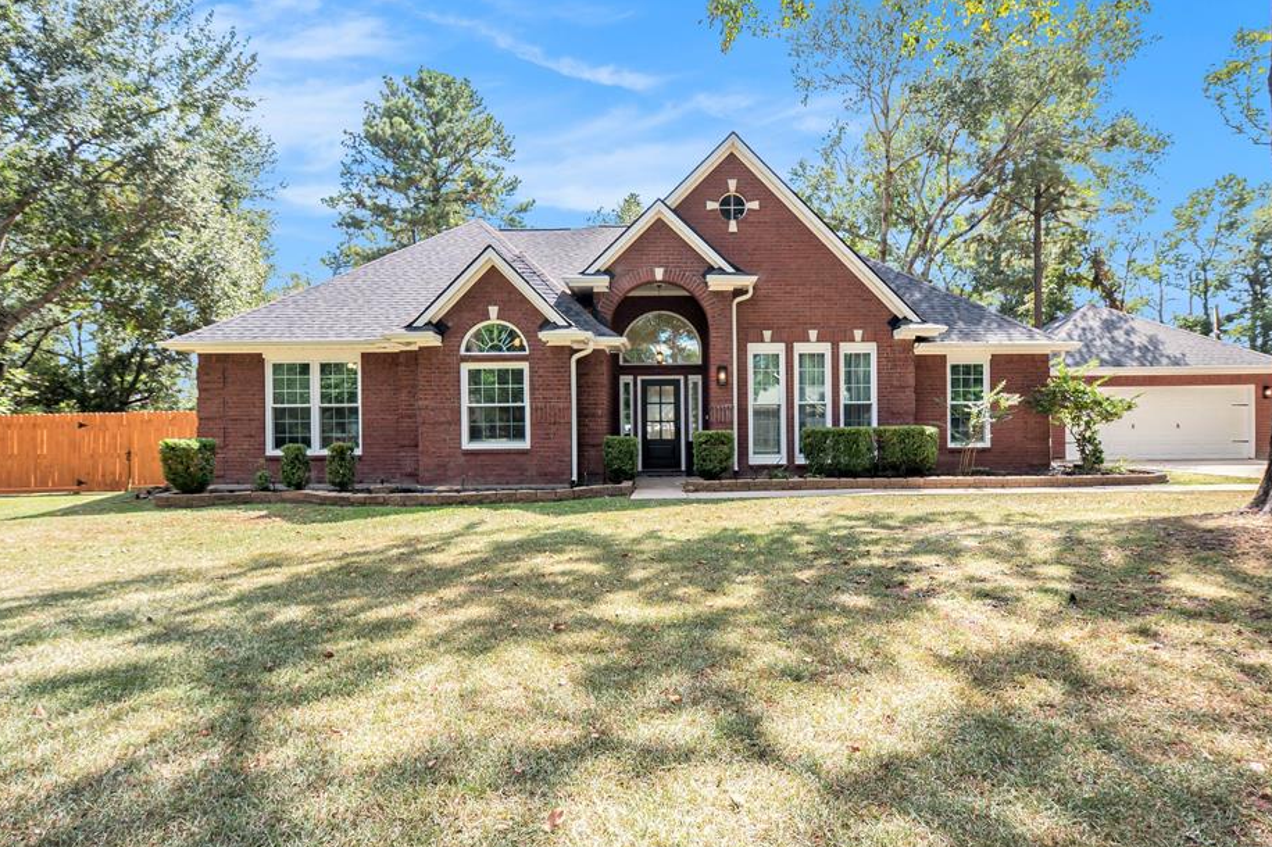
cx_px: 660
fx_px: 671
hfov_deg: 86.9
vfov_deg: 64.5
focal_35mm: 19
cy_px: 426
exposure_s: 1/125
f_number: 8
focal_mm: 11.5
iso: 250
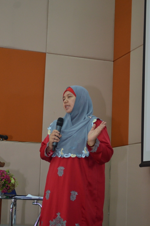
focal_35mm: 82
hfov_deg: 16.5
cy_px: 113
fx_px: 518
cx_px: 75
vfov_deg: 24.7
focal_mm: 55
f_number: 2.8
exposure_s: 1/250
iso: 2000
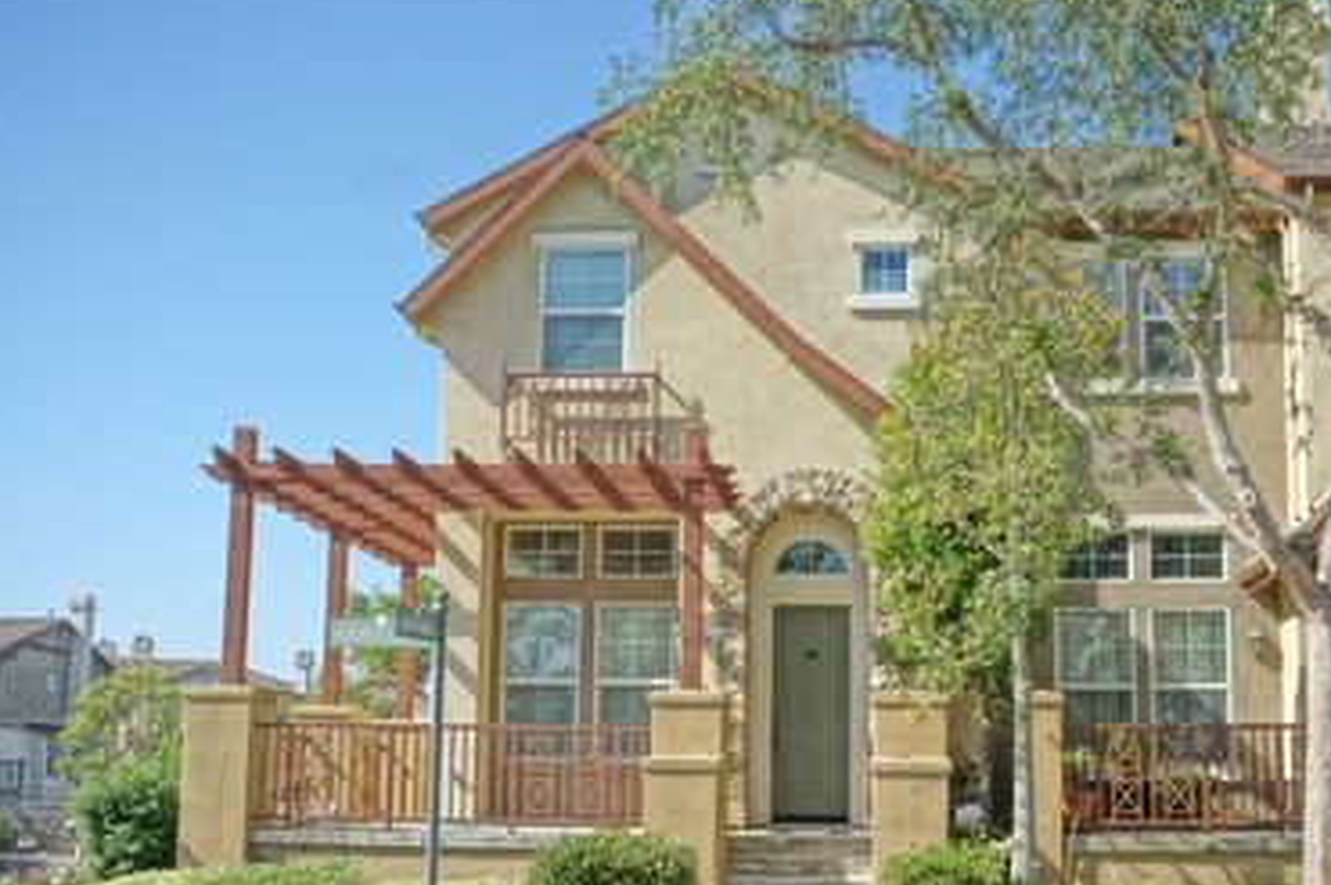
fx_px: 1724
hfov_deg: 42.1
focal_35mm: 47
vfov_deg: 28.6
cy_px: 574
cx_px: 773
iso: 200
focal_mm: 23
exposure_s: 1/640
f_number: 4
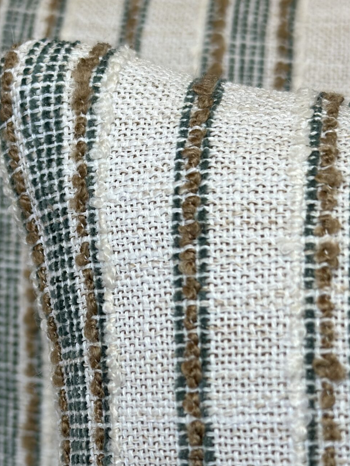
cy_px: 337
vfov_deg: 20.5
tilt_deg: -19.7
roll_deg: +1.0
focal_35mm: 95
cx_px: 118
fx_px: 1281
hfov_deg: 15.5
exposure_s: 1/382
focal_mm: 6.86
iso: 80
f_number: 1.78
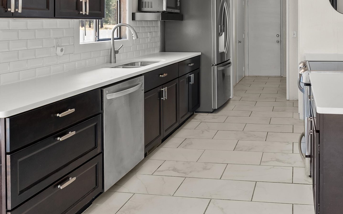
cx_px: 256
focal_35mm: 35
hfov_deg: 52.9
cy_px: 24
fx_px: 327
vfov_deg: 34.4
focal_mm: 16
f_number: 8
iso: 400
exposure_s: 1/8
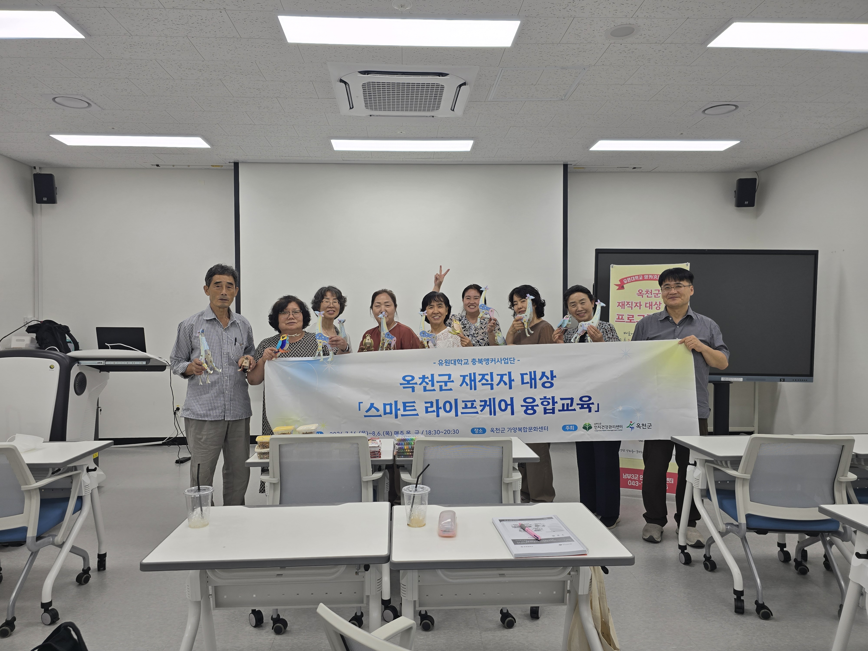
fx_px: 577
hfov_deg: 73.9
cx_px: 434
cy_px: 326
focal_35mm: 23
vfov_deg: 58.9
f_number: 1.7
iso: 25
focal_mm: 6.3
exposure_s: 1/120
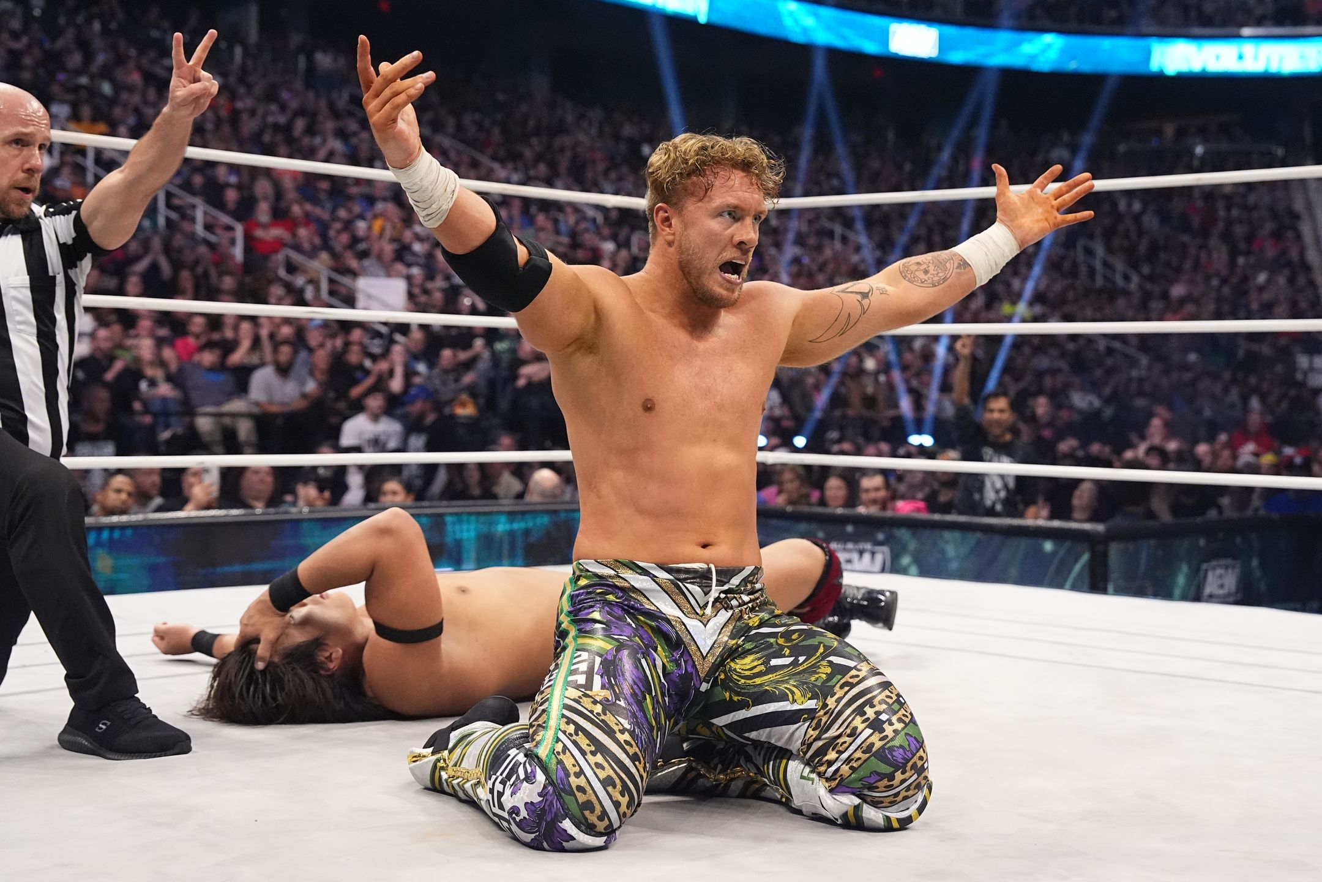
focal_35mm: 50
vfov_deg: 27.0
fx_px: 1836
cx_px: 661
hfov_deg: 39.6
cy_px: 441
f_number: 3.5
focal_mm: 50
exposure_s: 1/800
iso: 6400
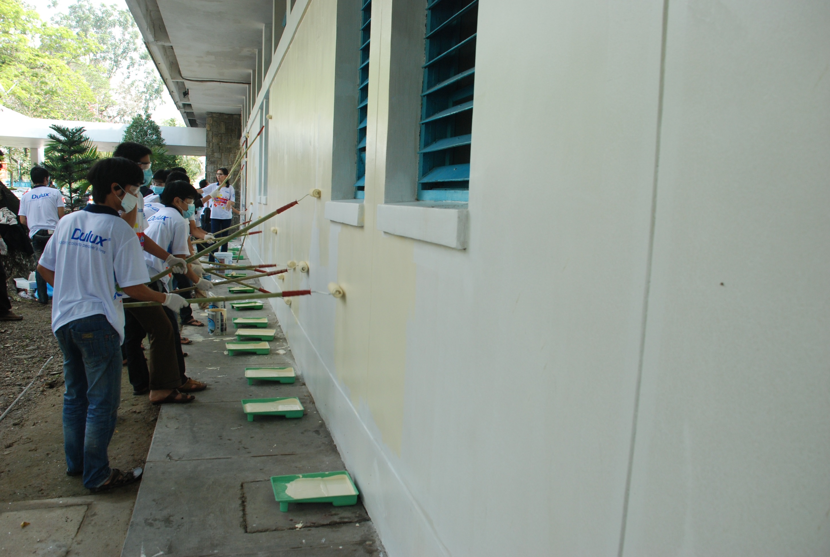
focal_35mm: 30
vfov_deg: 43.8
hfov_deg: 61.8
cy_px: 278
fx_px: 693
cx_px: 415
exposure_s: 1/125
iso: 400
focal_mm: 20
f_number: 5.6
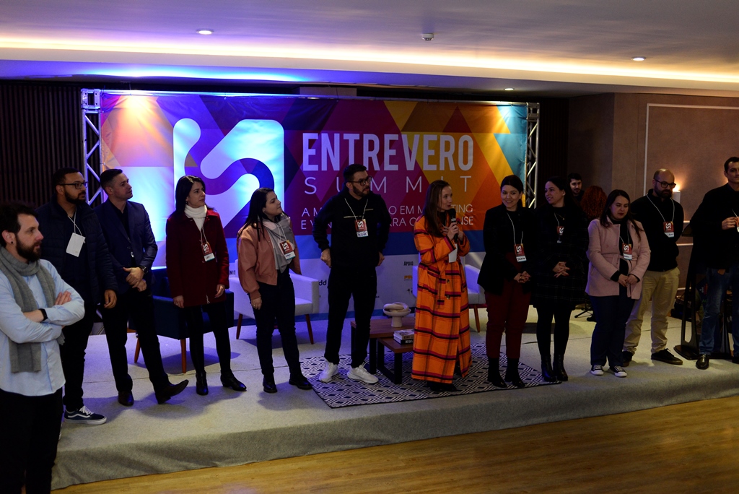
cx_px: 370
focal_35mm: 35
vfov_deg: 37.9
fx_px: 719
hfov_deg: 54.4
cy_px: 247
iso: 2500
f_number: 3.5
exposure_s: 1/160
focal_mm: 35
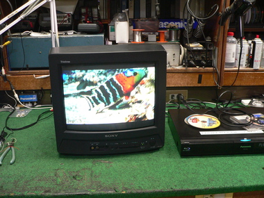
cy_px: 99
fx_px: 275
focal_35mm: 36
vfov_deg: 39.7
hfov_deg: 51.4
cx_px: 132
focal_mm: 6
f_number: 2.8
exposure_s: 1/15
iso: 200
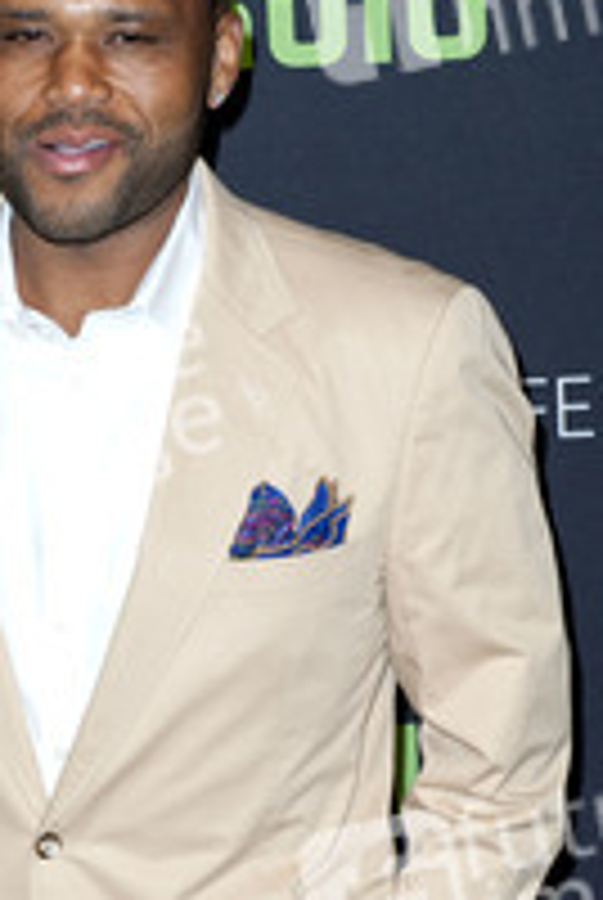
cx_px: 124
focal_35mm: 140
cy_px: 652
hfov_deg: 9.8
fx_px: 3505
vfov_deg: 14.6
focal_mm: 70
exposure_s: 1/320
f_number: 5.6
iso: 640
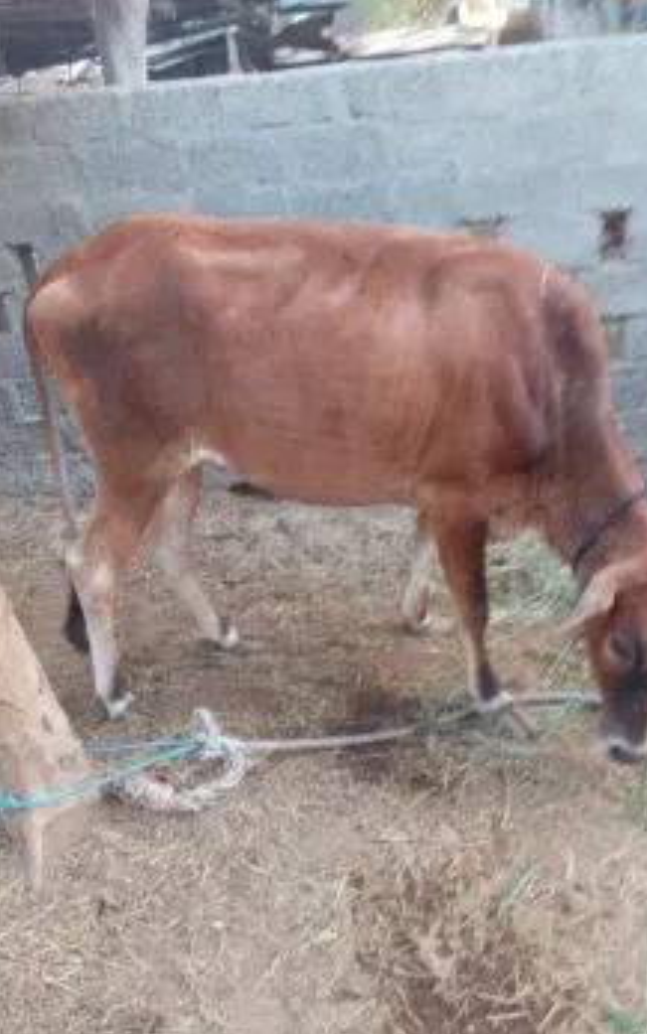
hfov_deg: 38.3
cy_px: 594
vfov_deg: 57.9
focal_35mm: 33
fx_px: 931
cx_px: 340
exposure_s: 1/33.3
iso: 115
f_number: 1.8
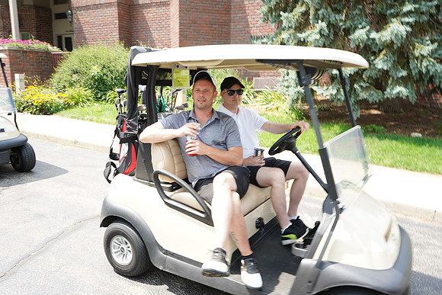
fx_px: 344
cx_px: 221
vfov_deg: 46.4
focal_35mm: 28
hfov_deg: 65.5
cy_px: 148
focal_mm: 28
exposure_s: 1/125
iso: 100
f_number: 4.5
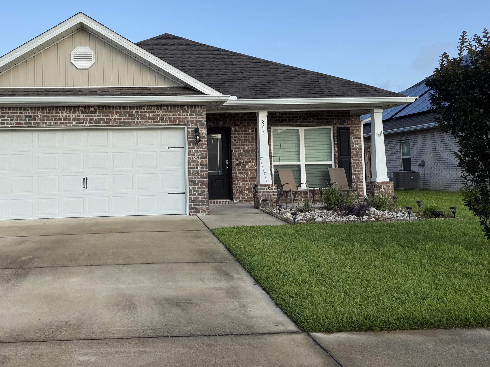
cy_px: 139
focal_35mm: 34
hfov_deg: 53.0
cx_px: 167
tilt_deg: +3.8
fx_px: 481
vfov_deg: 41.5
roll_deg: +1.2
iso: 80
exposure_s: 1/2299
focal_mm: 6.76
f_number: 1.78
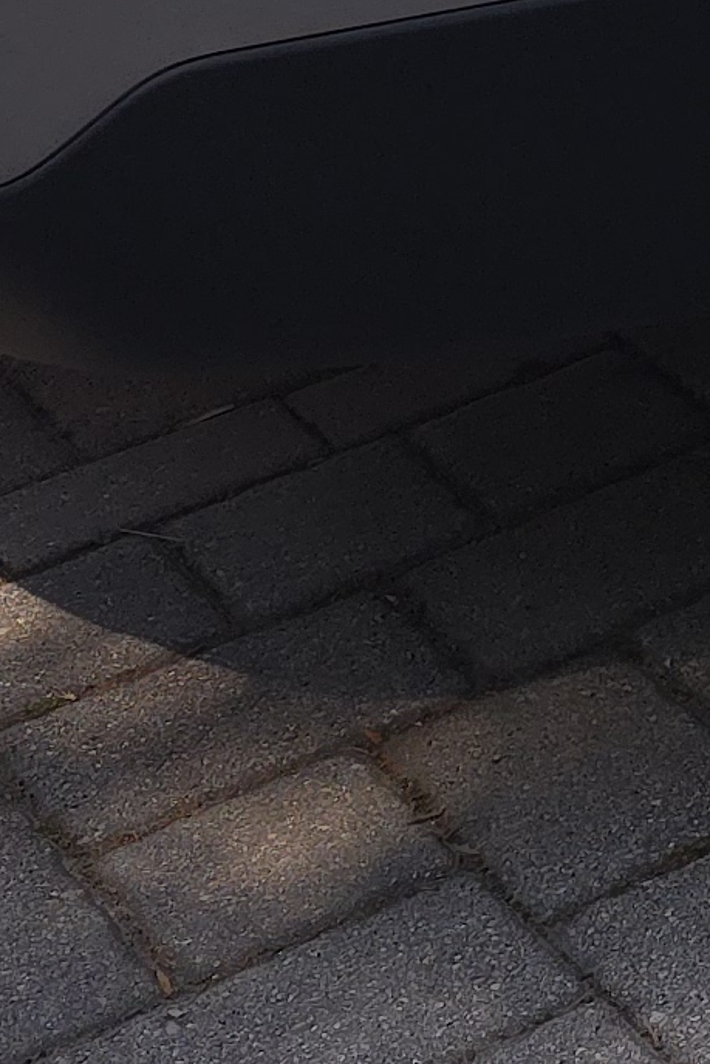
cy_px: -583
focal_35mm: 139
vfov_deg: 13.8
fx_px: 4110
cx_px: 2045
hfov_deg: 8.5
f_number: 1.7
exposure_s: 1/1000
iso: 100
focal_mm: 6.3
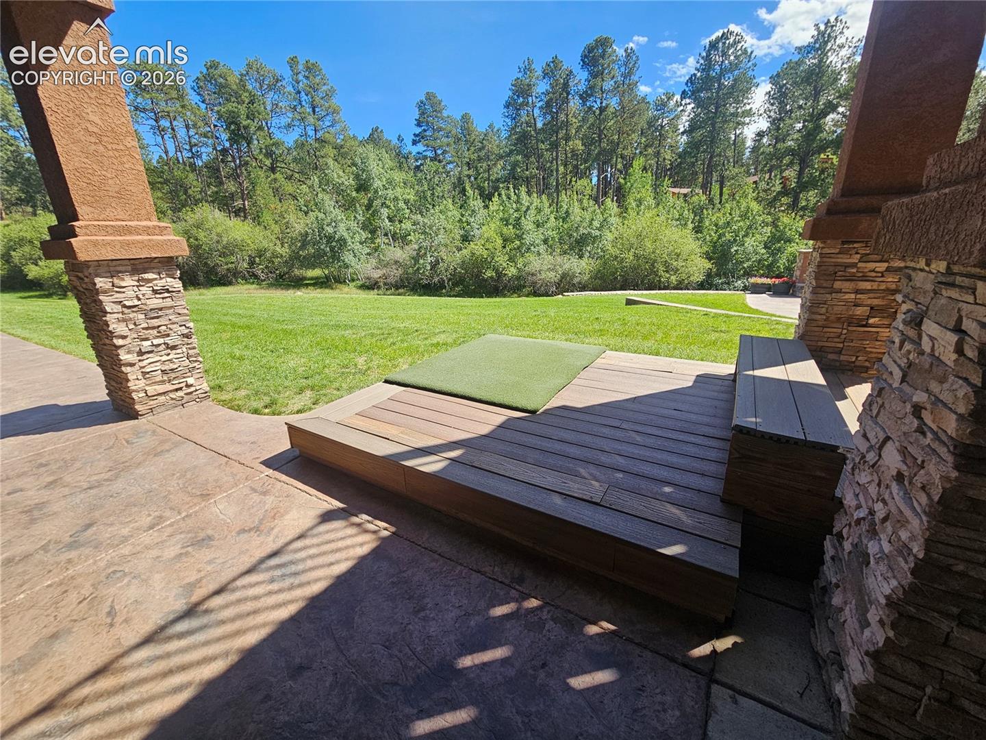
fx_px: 370
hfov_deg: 106.2
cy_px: 370
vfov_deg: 89.9
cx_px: 493
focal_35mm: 13
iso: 50
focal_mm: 2.2
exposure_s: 1/788
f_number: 2.2
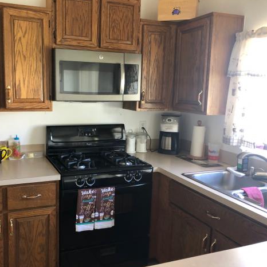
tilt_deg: -6.9
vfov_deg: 48.5
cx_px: 101
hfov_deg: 48.0
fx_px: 297
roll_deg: -0.4
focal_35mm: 34
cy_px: 134
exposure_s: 1/15
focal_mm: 3.99
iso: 50
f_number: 1.8
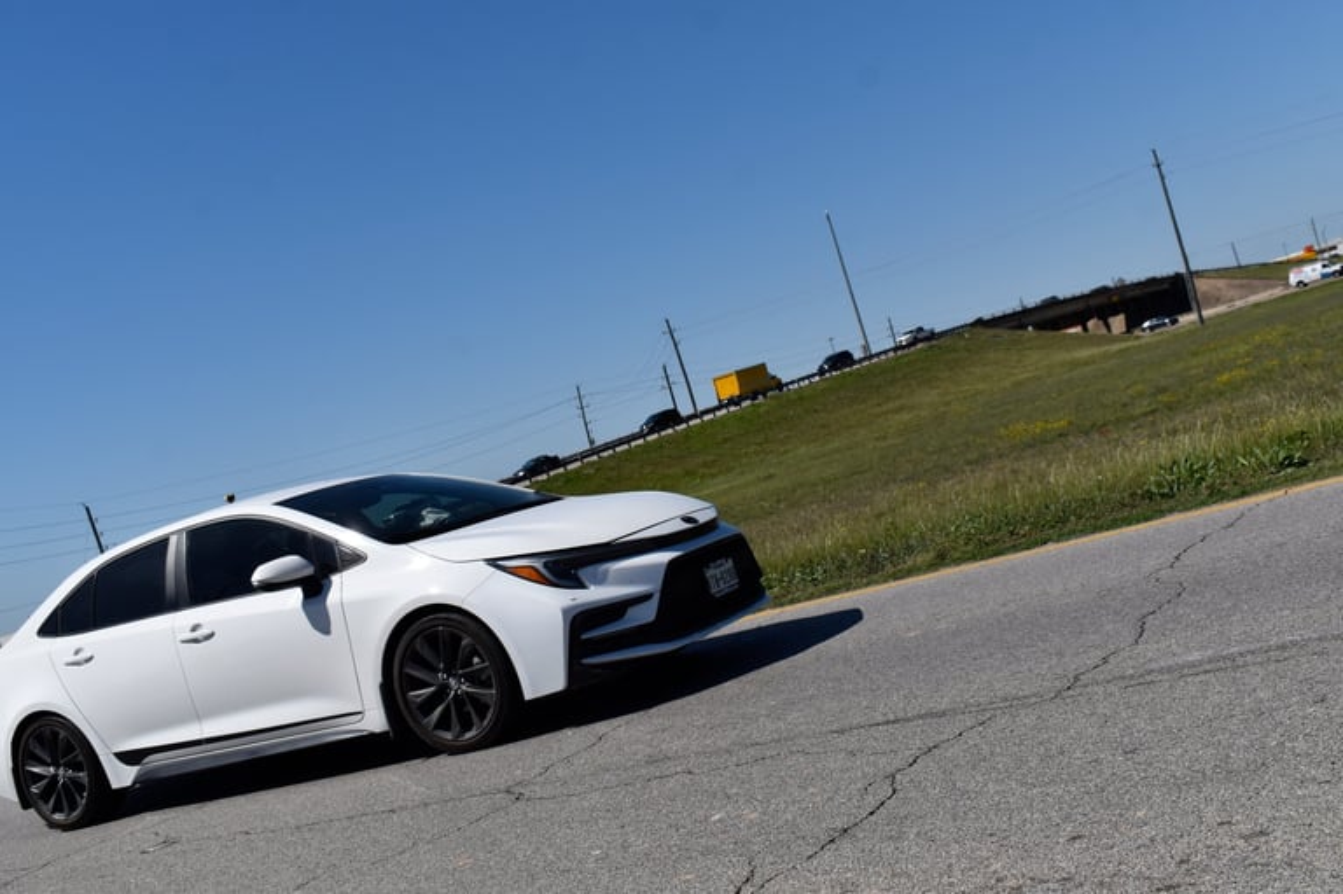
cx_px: 672
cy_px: 447
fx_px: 1510
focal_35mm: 40
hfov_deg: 48.0
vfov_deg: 33.0
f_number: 8
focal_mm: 27
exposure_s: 1/2000
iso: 320
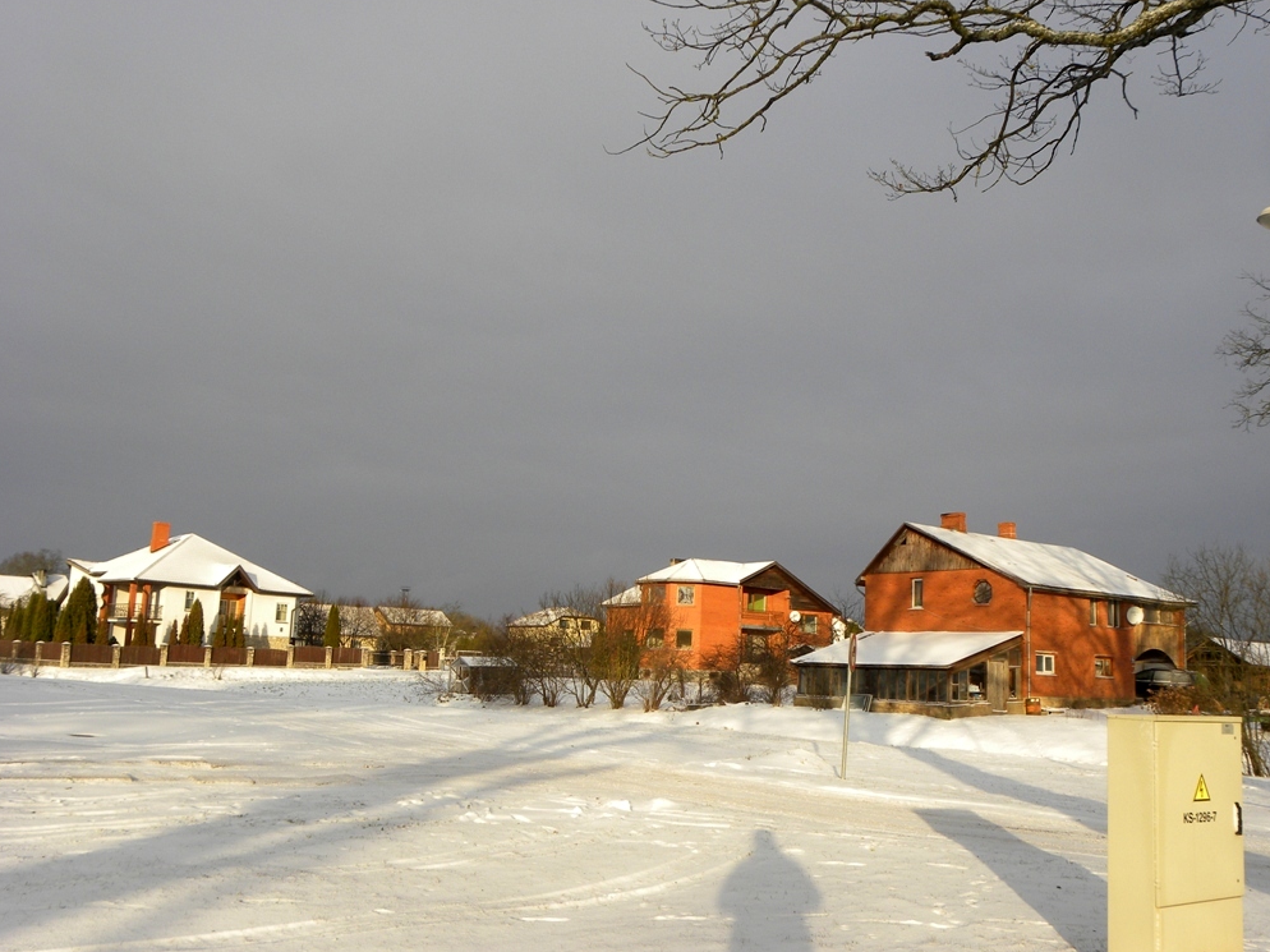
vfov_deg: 41.8
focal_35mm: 34
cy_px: 474
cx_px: 643
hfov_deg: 54.0
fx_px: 1247
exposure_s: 1/212
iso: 64
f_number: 4.5
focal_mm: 5.9
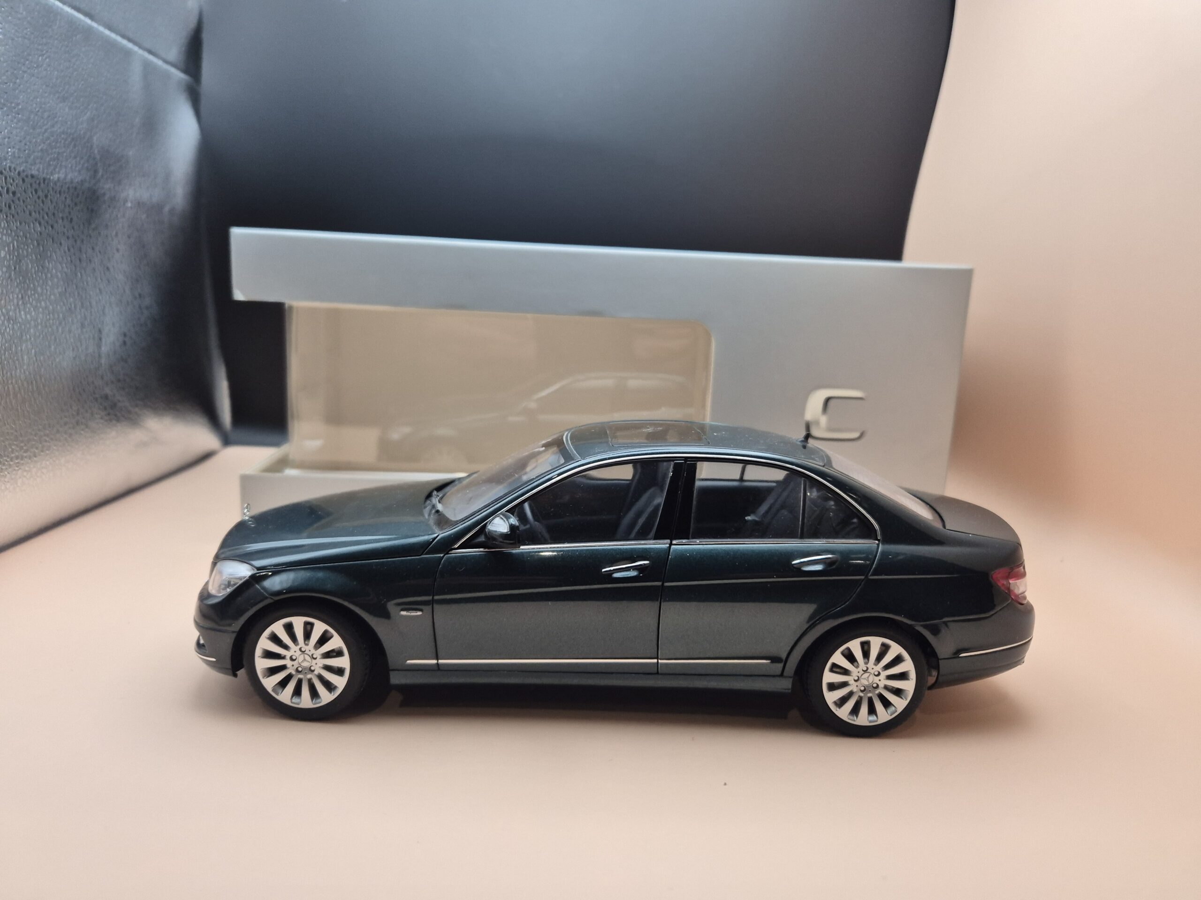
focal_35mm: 23
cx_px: 600
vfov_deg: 58.9
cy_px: 450
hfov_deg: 73.9
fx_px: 798
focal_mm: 5.4
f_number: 1.8
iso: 125
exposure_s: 1/180
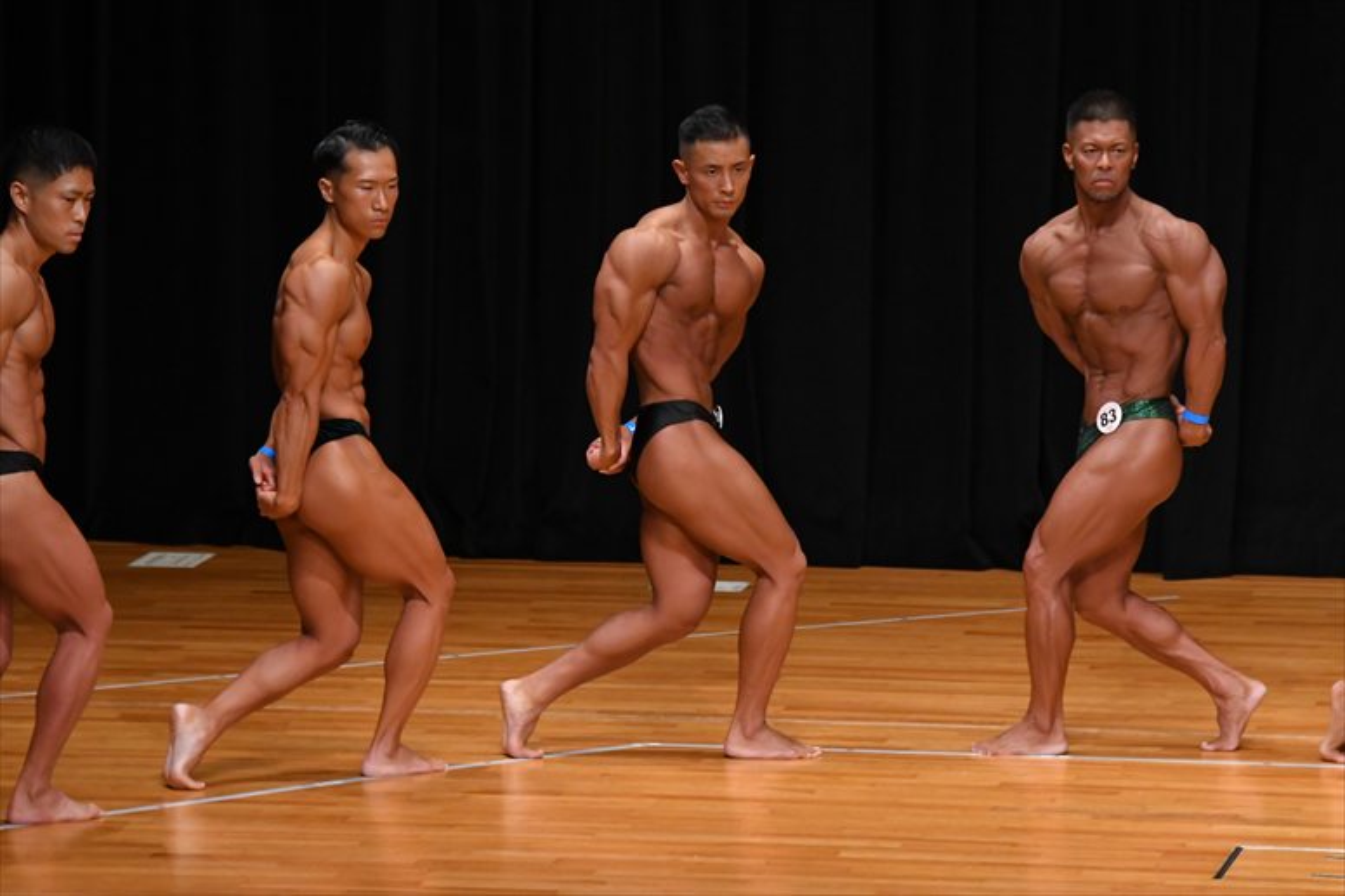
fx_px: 10083
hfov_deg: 7.6
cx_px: 672
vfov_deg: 5.1
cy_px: 448
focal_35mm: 270
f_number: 5.6
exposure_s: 1/400
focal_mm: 180
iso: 3200
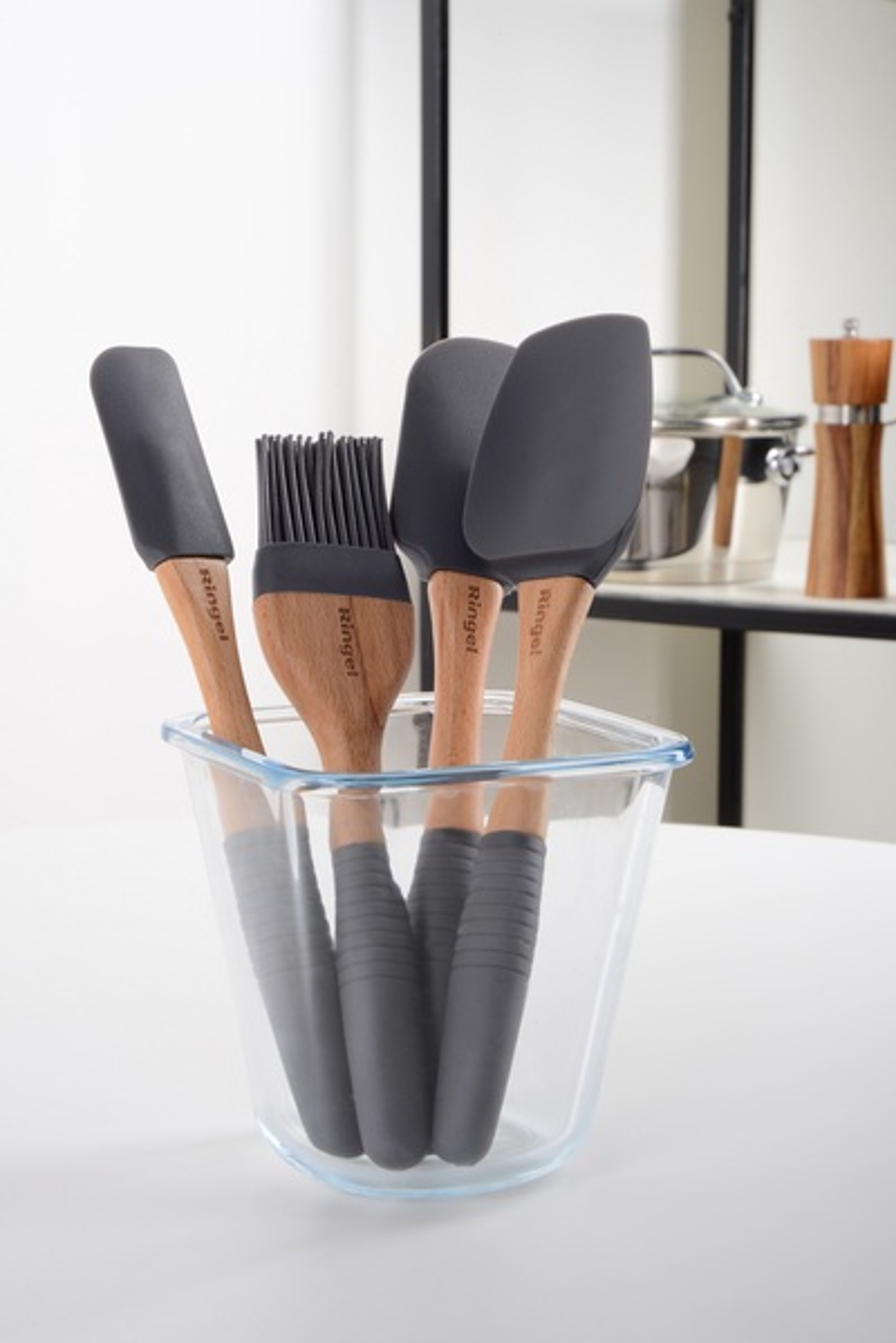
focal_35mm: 78
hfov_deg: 17.5
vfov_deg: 26.0
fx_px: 2912
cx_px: 448
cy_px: 672
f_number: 20
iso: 100
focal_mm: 78
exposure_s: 1/160
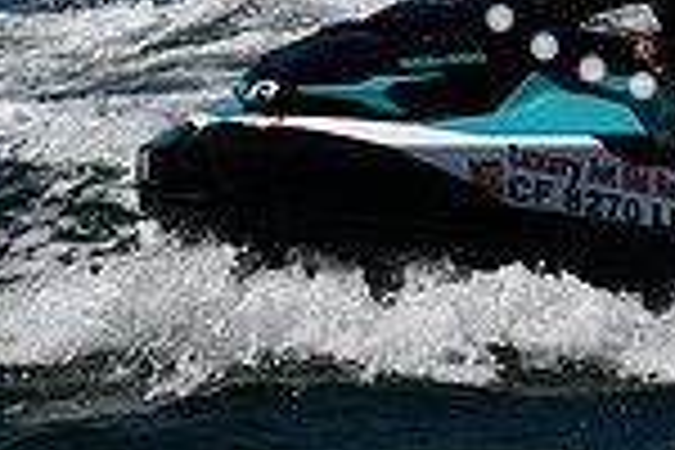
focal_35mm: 756
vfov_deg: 1.8
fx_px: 14174
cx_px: 747
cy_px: -326
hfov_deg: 2.7
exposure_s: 1/800
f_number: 10
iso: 100
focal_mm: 130
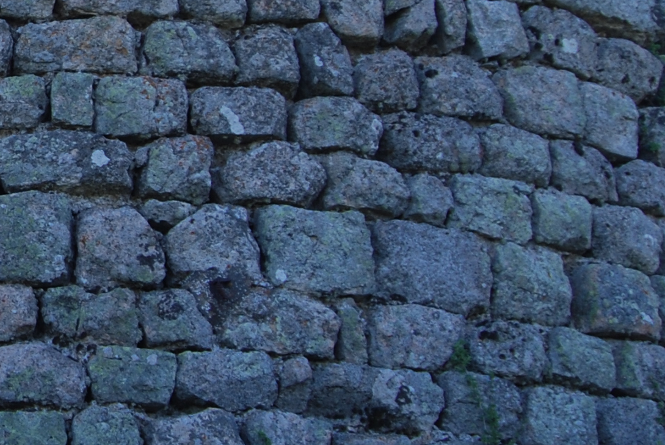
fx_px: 1775
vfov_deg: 14.2
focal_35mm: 96
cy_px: 50
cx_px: -246
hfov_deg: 19.3
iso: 100
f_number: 6.3
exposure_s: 1/125
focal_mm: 18
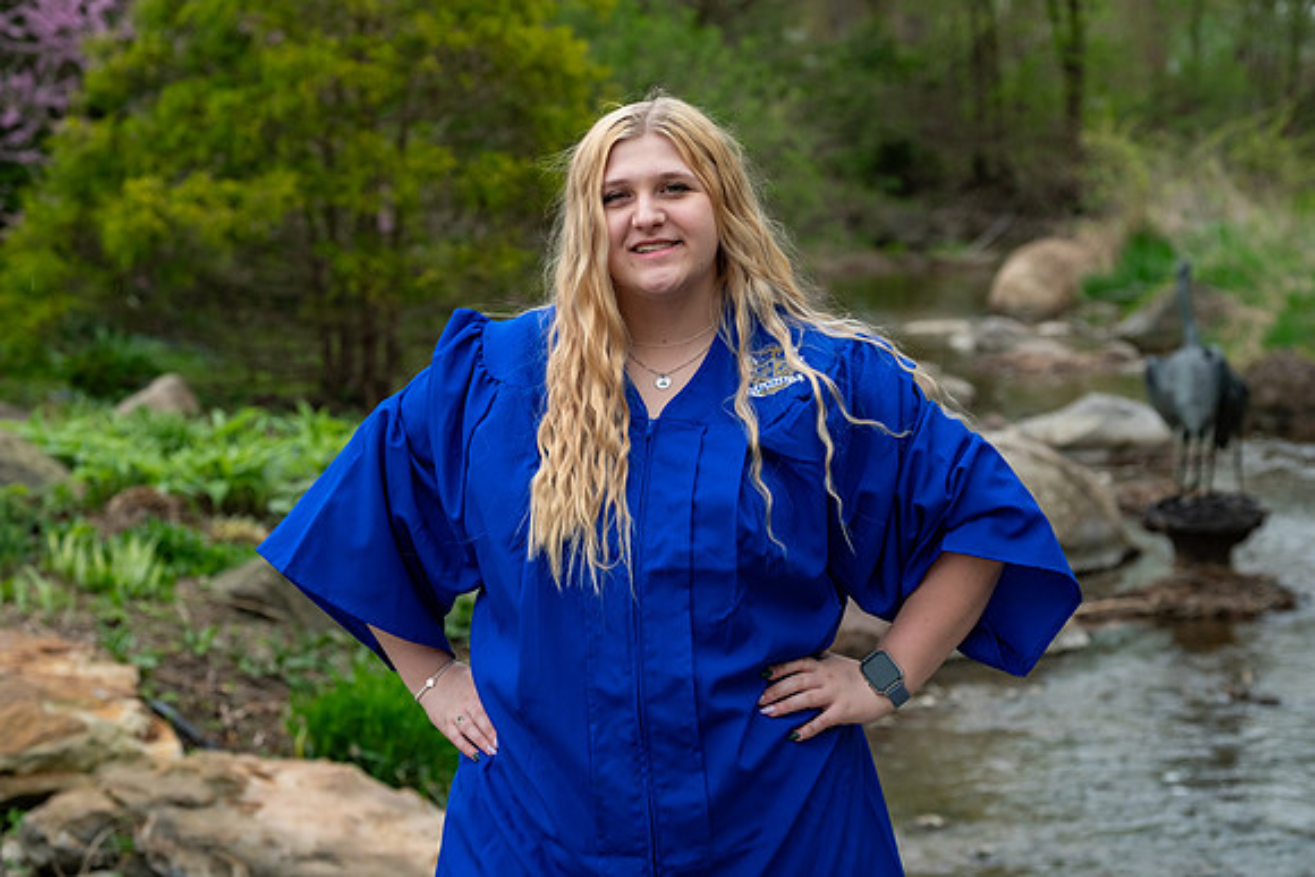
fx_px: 3763
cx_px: 658
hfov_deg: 19.8
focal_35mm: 103
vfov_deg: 13.3
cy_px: 438
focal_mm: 68.7
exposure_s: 1/320
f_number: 4.5
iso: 250
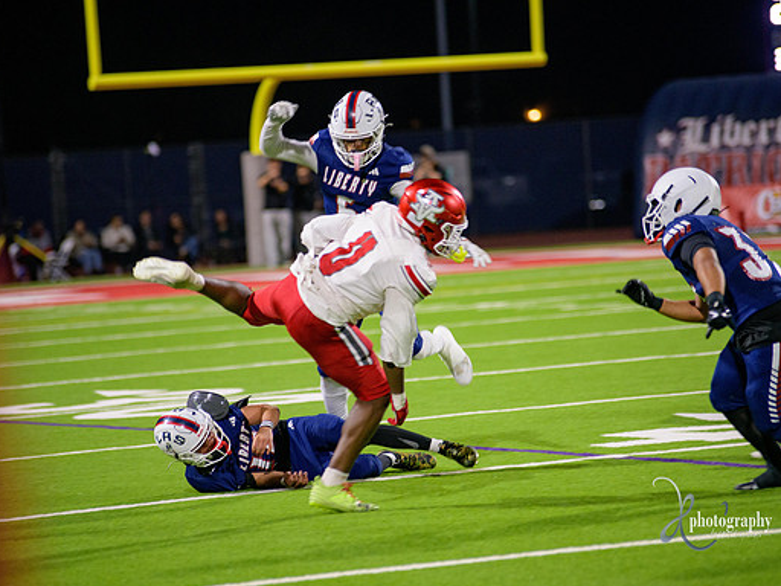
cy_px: 294
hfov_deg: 9.1
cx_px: 374
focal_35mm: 218
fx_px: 4918
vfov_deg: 6.8
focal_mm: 200
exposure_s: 1/320
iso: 2000
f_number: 2.8
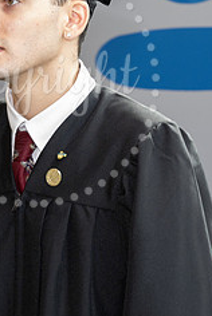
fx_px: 1277
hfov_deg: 9.5
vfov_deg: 14.1
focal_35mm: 145
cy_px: 83
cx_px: 138
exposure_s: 1/125
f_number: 5
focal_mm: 50
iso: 800
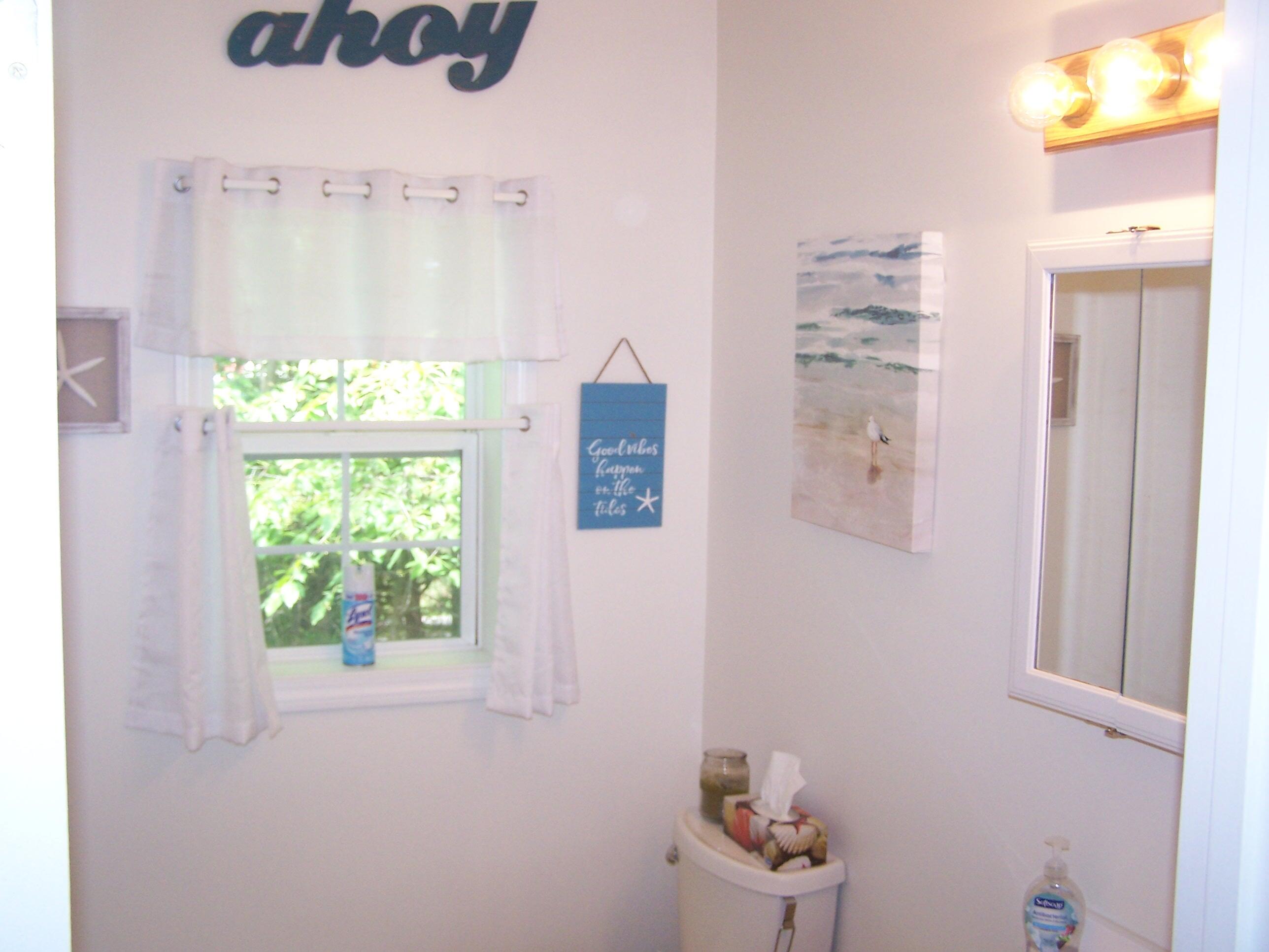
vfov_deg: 37.7
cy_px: 476
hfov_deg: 49.0
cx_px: 634
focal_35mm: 38
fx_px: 1393
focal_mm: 6.3
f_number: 2.8
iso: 140
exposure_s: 1/60
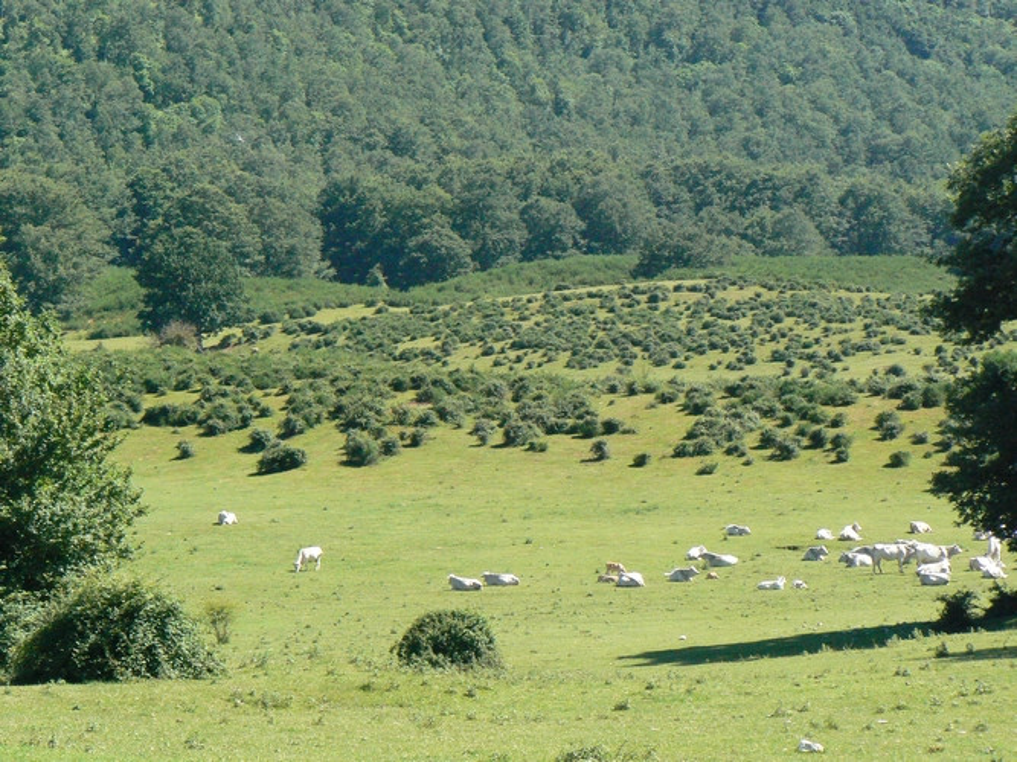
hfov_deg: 13.4
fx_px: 4318
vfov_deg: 10.1
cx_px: 508
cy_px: 381
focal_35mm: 147
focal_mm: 24.6
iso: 400
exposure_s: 1/1000
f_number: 5
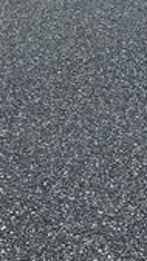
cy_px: -252
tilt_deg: -5.8
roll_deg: -0.2
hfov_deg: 9.8
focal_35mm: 119
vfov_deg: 14.9
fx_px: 825
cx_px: -80
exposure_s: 1/3861
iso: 80
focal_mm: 6.86
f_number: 1.78
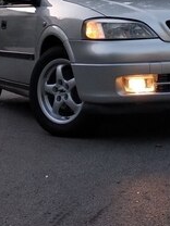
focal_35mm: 62
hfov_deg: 23.2
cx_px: 141
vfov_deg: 28.7
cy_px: -13
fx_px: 406
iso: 125
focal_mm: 3.81
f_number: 2.2
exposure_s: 1/50
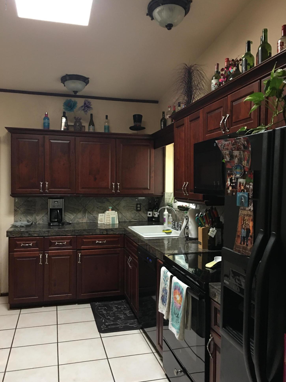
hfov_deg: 46.8
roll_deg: -0.8
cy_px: 195
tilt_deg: -0.4
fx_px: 330
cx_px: 145
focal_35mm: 30
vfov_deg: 60.0
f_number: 2.2
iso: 50
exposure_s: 1/4
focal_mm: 4.15
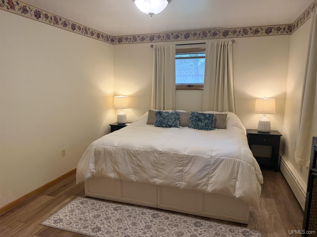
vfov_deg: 56.8
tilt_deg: -9.3
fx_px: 220
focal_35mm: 24
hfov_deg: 71.6
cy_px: 118
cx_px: 158
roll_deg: +0.2
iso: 125
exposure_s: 1/120
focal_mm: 6.76
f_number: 1.78
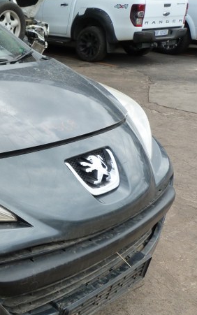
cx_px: -45
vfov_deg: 42.6
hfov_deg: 24.6
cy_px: 162
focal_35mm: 47
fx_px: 404
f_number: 4
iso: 125
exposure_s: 1/200
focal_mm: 4.5
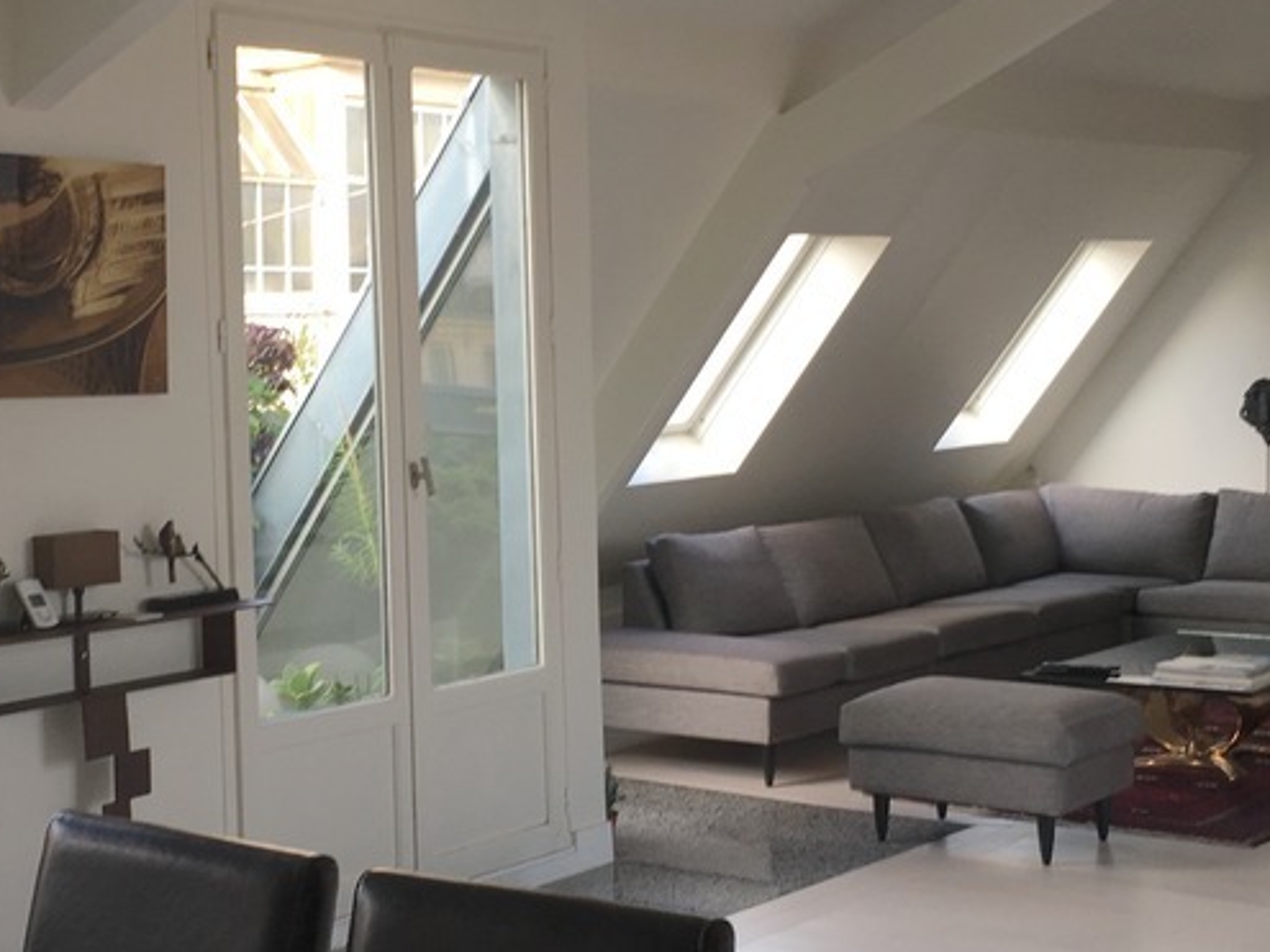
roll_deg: +1.7
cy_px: 439
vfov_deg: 24.4
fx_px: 2201
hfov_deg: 32.0
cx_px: 454
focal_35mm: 60
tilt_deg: -1.6
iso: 25
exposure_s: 1/50
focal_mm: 4.15
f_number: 2.2
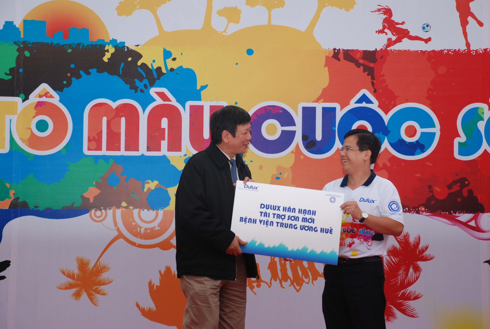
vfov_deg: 13.1
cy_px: 164
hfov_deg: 19.4
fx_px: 1432
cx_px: 245
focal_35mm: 105
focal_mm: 70
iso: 400
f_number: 5.6
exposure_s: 1/400
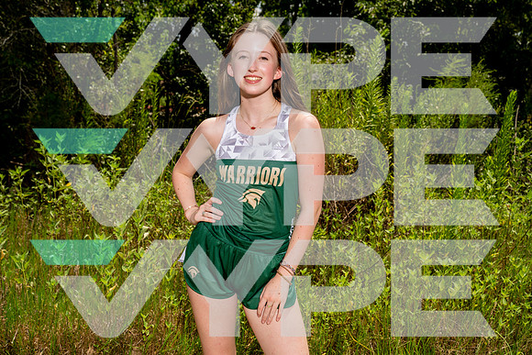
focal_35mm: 40
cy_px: 177
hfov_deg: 48.7
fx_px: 587
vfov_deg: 33.6
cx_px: 266
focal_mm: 38
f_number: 5.6
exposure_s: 1/1000
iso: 100
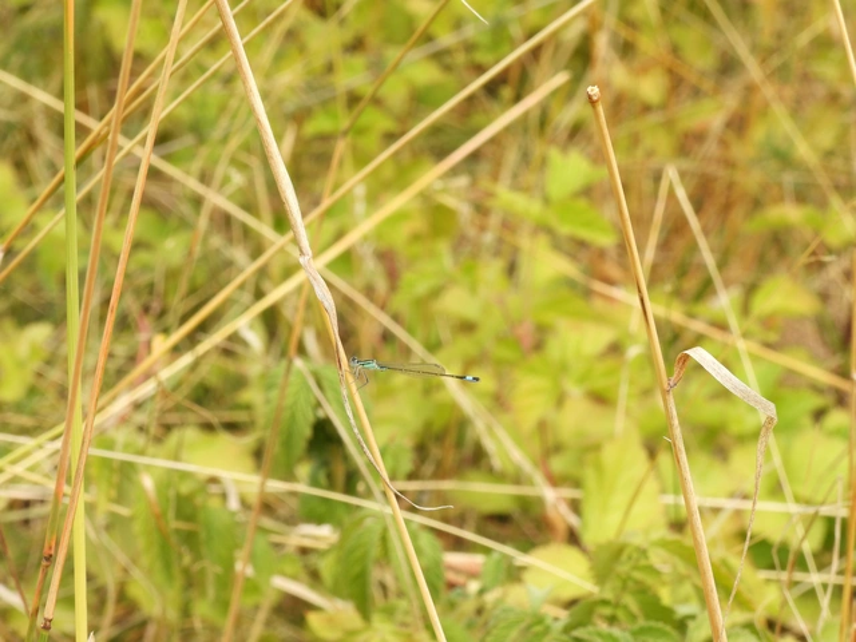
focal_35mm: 185
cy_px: 321
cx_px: 428
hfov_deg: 10.7
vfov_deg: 8.0
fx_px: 4575
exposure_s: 1/125
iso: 100
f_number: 5.6
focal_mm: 33
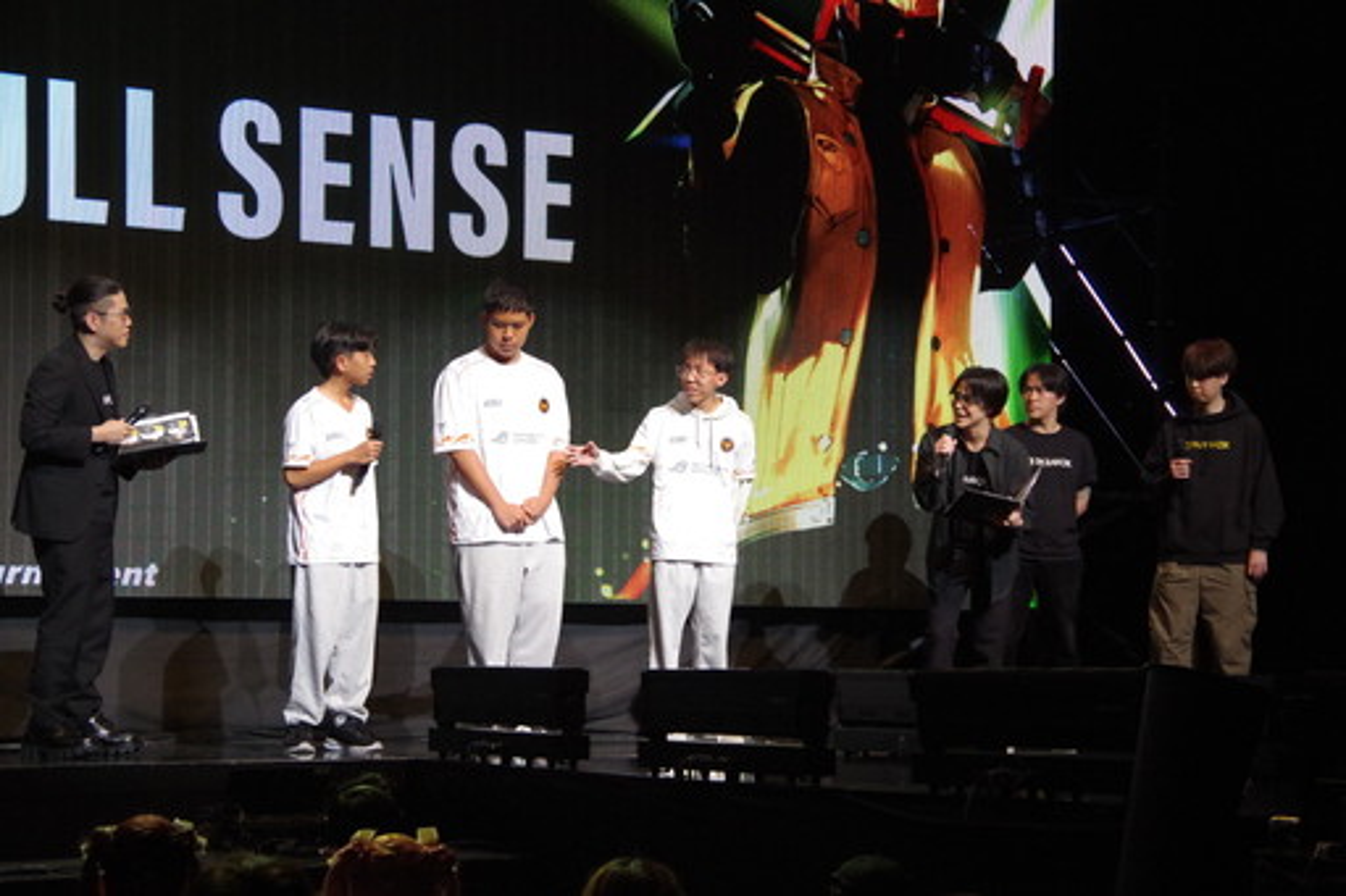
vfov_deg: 17.3
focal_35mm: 79
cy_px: 448
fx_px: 2953
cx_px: 673
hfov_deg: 25.7
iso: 3200
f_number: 7.1
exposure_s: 1/500
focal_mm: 53
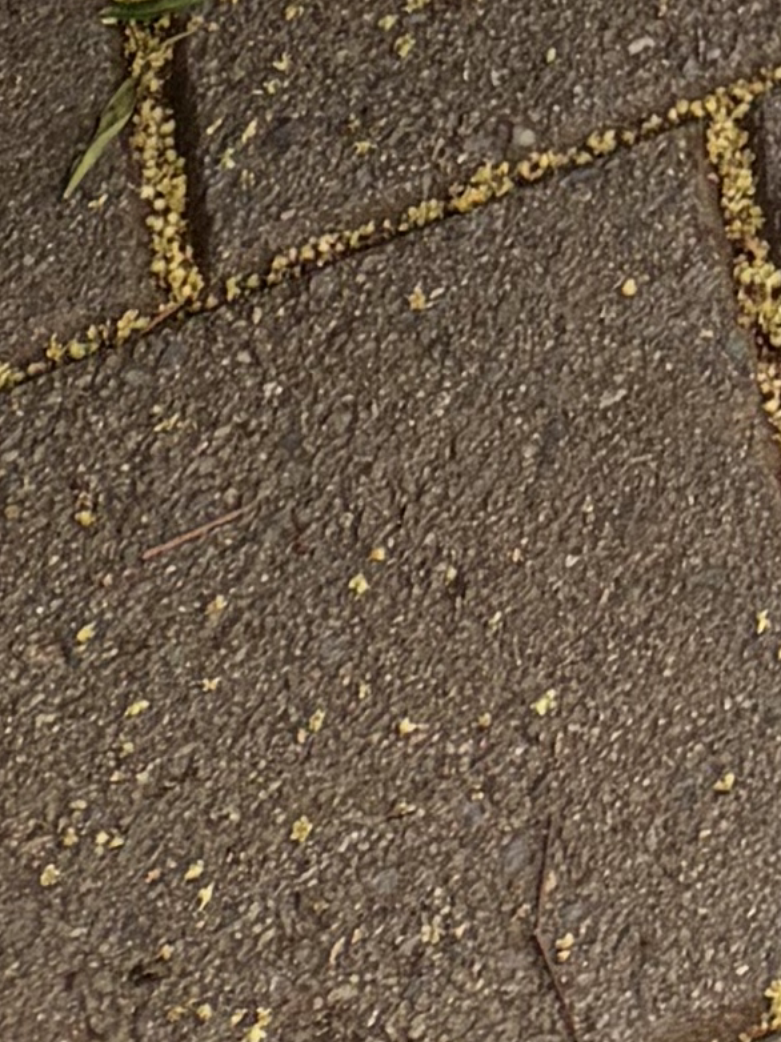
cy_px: -2644
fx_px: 5719
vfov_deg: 8.0
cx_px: 2799
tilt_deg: -20.9
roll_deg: +3.1
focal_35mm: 190
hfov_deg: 6.6
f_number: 1.6
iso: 50
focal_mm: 5.96
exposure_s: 1/122
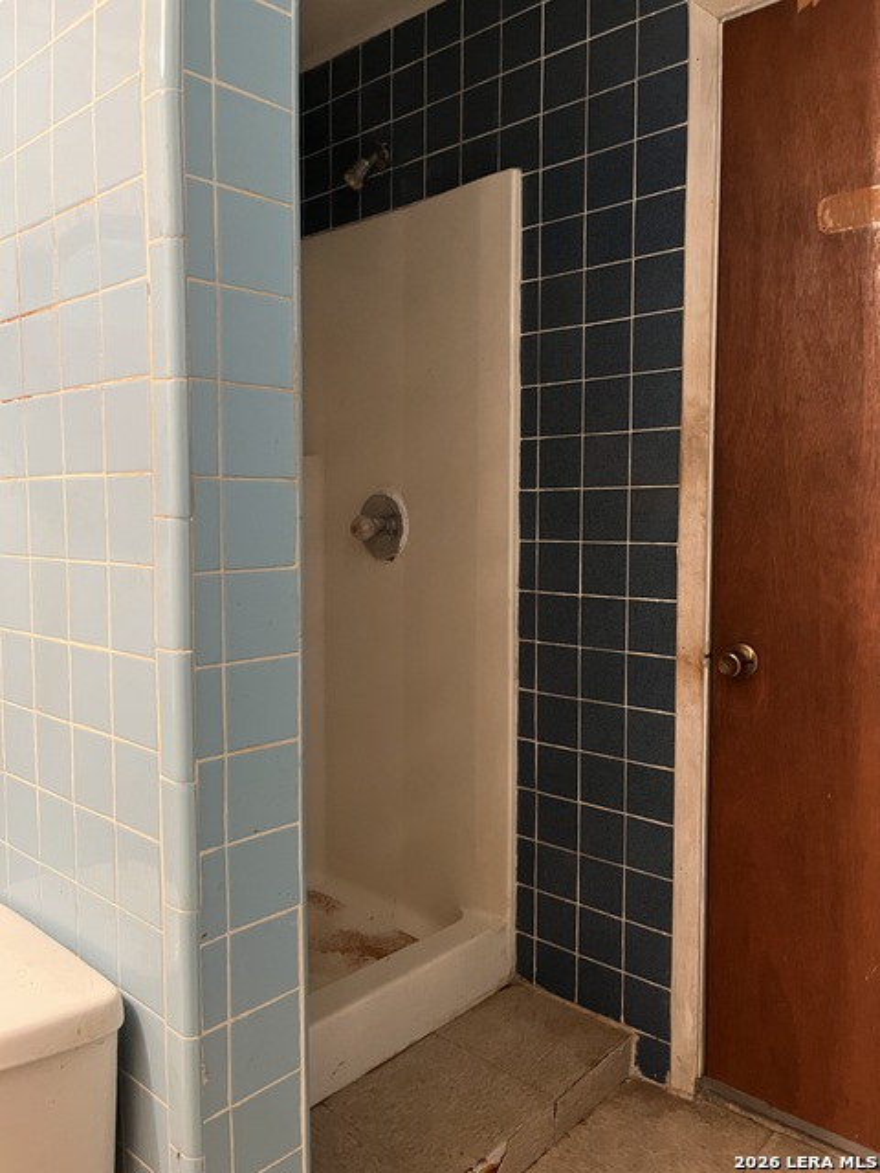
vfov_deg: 67.3
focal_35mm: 26
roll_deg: -0.3
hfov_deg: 53.1
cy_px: 586
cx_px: 440
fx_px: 881
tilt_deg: -5.2
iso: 500
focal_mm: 5.1
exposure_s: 1/30
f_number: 1.6
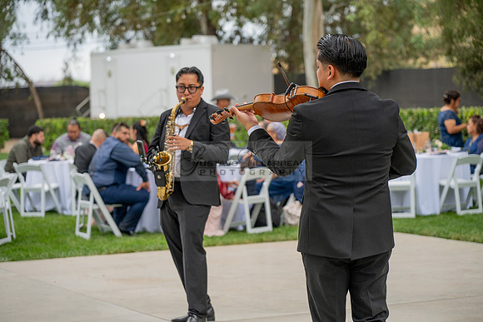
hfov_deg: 21.2
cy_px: 161
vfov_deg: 14.3
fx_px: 1288
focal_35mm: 96
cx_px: 242
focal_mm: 96
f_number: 4
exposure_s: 1/250
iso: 250
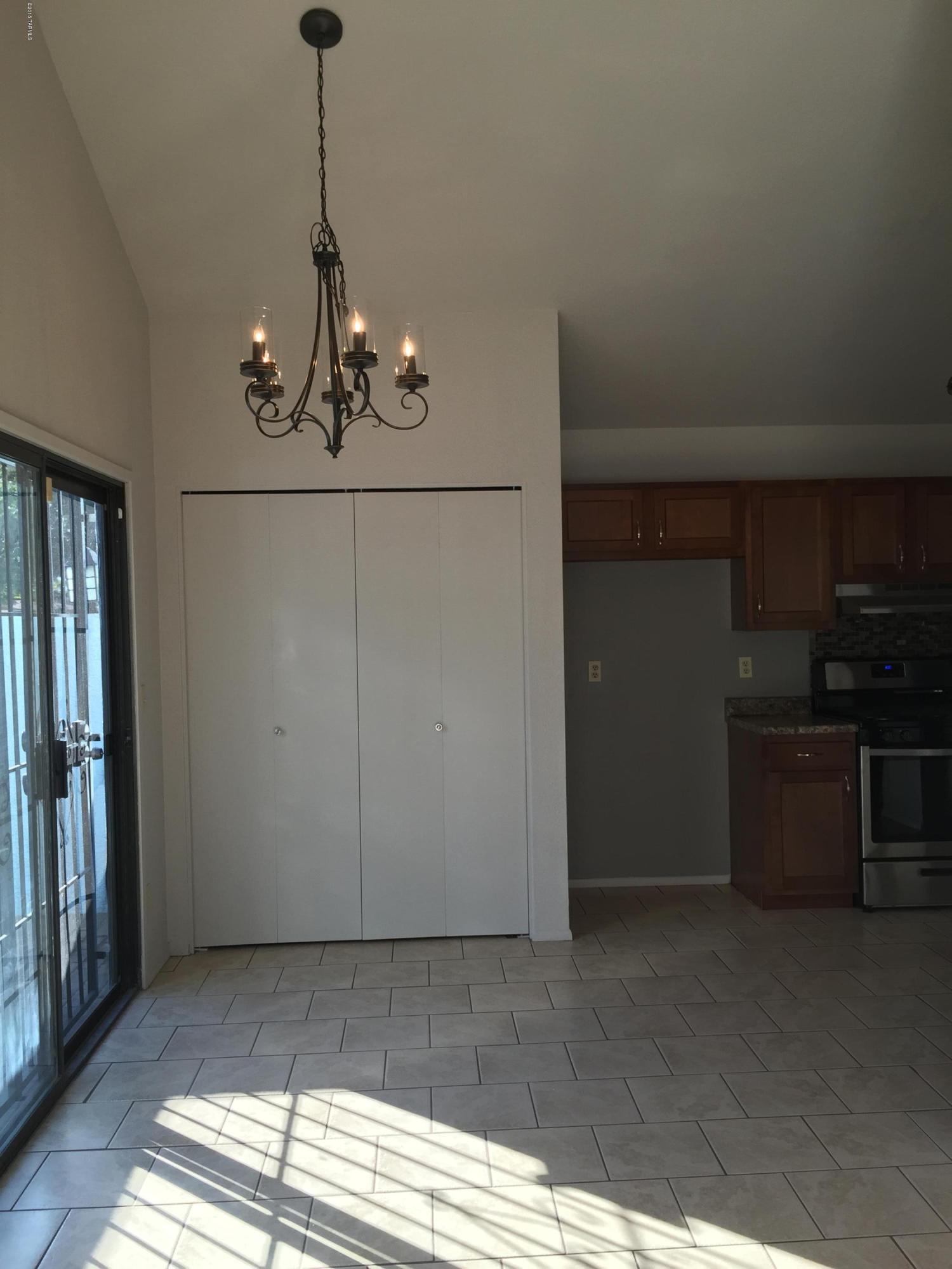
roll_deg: +1.1
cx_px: 476
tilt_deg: -0.8
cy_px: 634
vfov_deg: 61.7
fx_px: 1063
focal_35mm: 29
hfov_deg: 48.2
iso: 32
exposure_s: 1/120
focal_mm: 4.15
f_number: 2.2
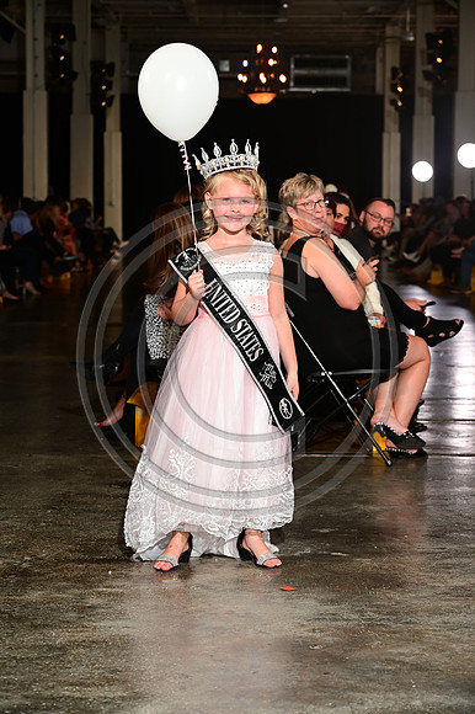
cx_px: 238
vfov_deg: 22.2
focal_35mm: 92
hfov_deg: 14.8
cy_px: 357
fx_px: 1823
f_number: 6.3
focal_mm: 92
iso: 1000
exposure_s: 1/125
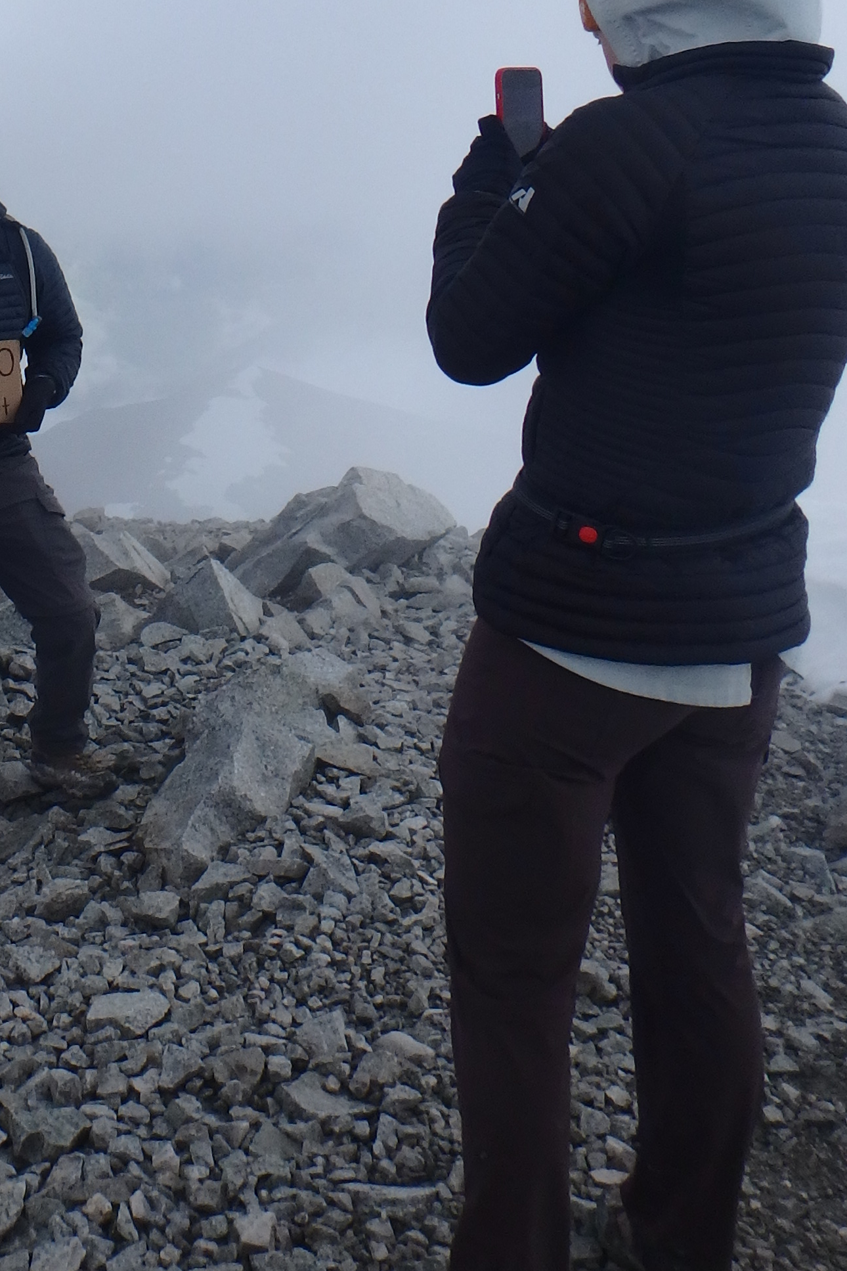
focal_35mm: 52
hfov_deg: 24.2
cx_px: -101
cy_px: 408
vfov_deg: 37.7
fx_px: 1835
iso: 125
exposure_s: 1/1250
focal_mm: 3.7
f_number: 3.5
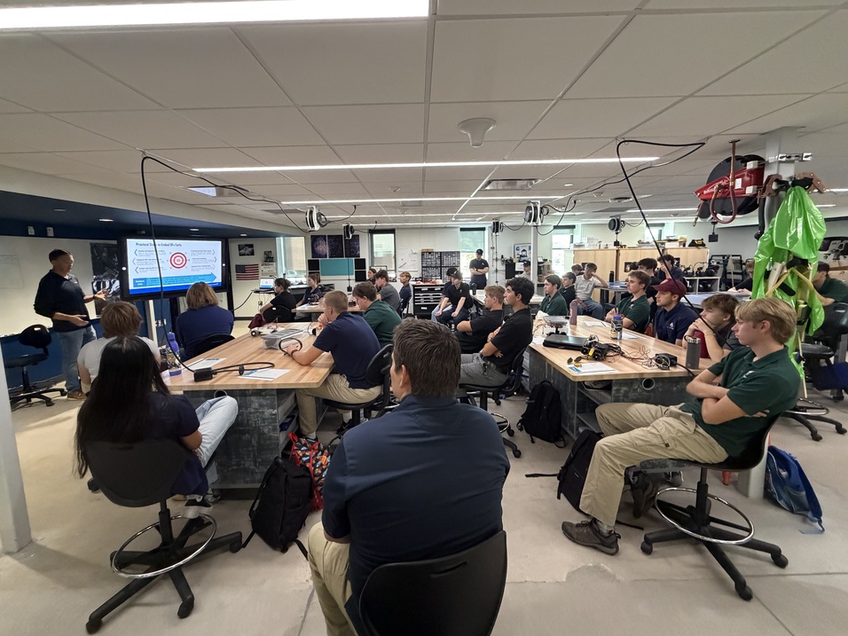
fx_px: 367
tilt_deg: -6.9
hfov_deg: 98.2
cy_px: 298
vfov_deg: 81.7
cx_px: 420
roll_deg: +1.2
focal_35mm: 15
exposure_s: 1/60
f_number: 2.2
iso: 800
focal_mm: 2.22
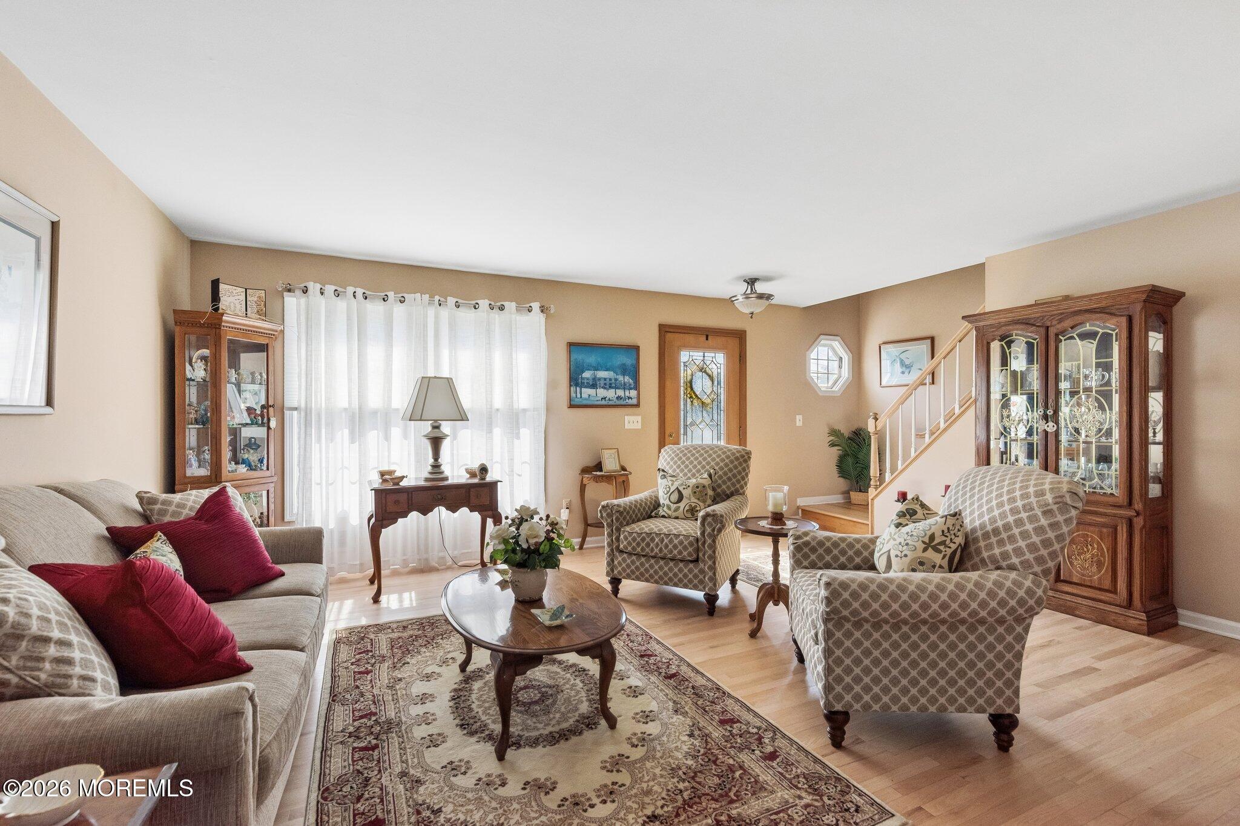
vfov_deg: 77.3
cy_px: 413
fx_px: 517
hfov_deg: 100.4
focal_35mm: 15
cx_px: 620
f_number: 7.1
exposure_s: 1/640
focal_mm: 15
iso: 1000
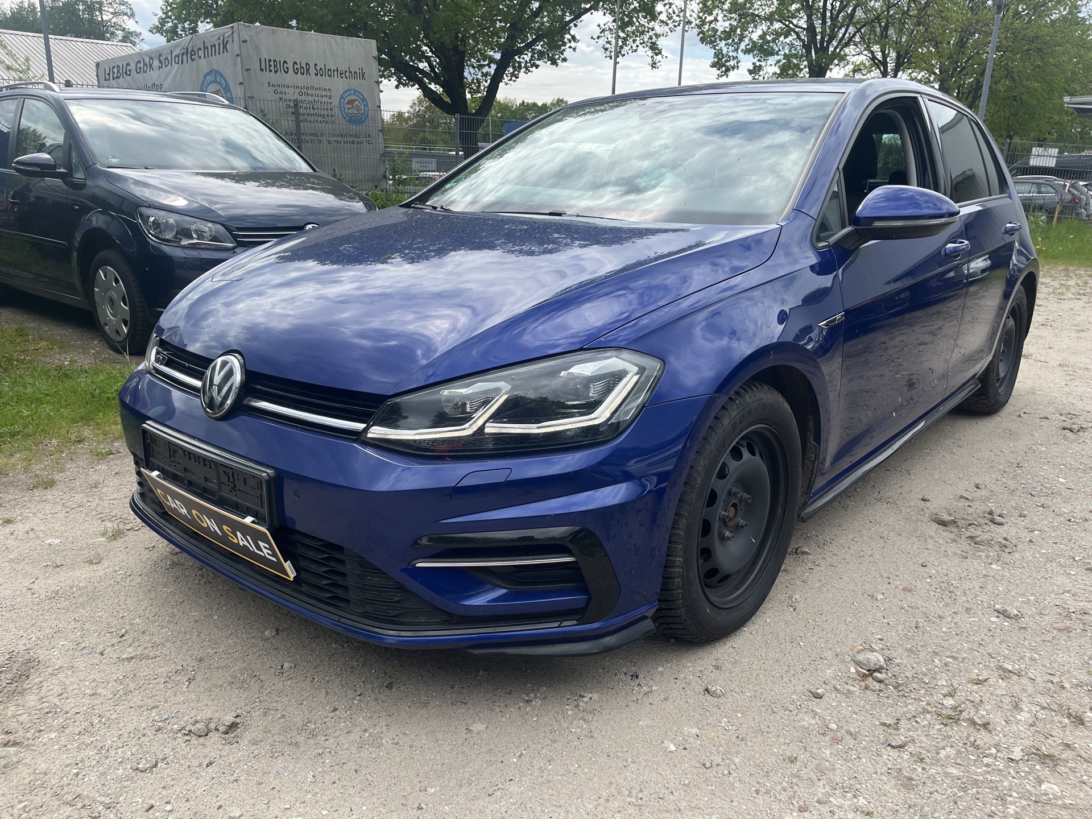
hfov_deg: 67.3
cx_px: 546
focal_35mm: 26
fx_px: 820
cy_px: 410
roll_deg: -2.3
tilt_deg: -17.7
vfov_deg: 53.1
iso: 50
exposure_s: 1/1890
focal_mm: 5.1
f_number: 1.6
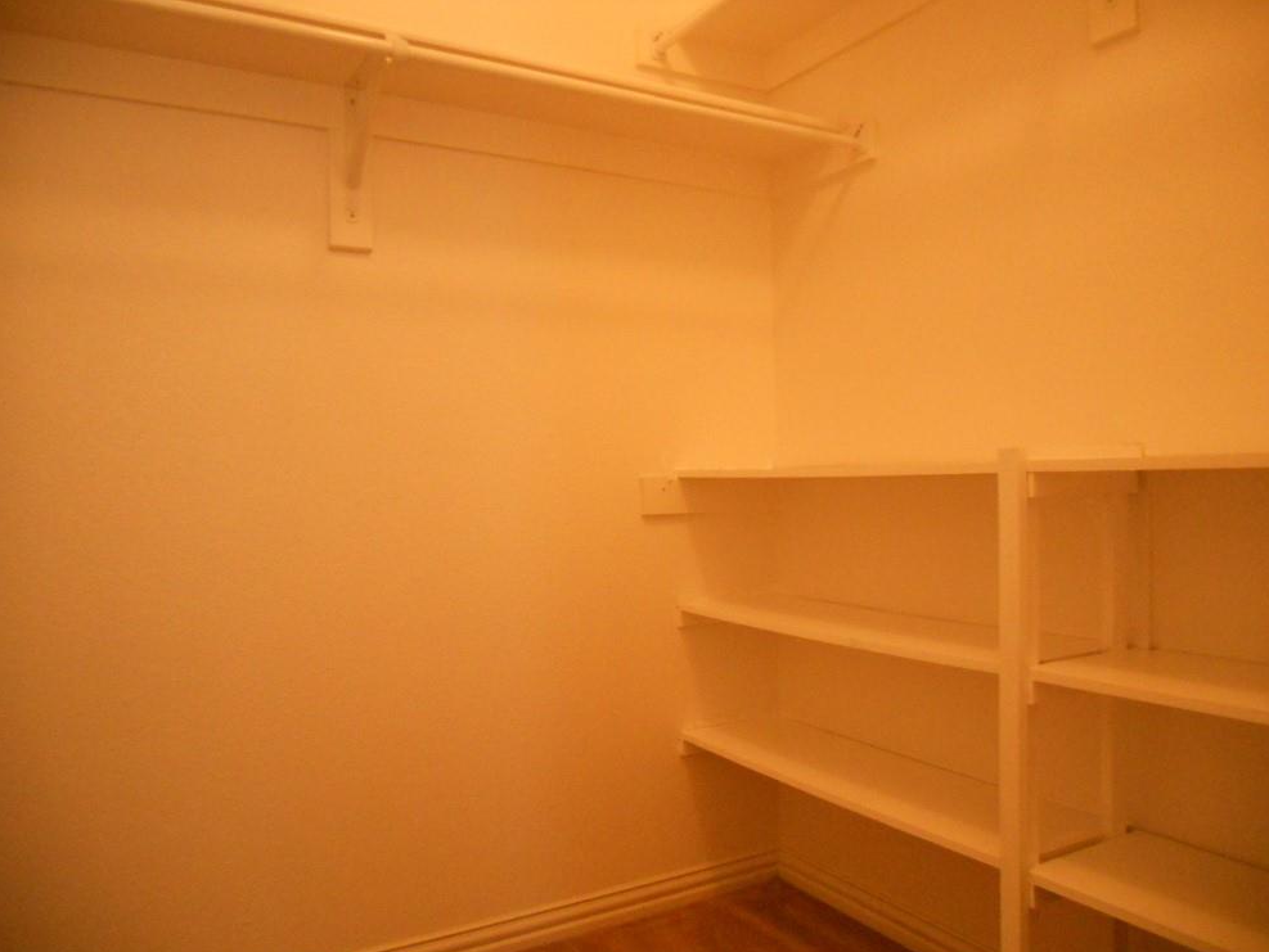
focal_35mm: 28
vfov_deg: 49.8
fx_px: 1027
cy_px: 492
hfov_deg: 63.4
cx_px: 654
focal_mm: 4.9
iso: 500
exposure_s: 1/25
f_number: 3.2
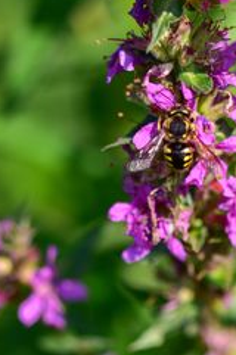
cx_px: 197
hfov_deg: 4.1
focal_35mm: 335
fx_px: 3304
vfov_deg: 6.2
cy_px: 144
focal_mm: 105
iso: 100
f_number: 3.3
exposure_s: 1/1600
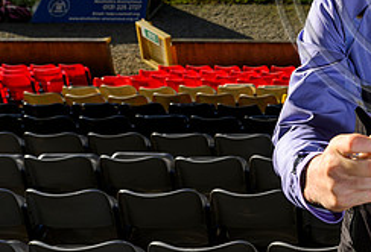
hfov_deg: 27.6
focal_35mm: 65
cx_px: 428
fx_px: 674
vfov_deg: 20.4
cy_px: -11
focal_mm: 24
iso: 64
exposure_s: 1/160
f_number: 5.6
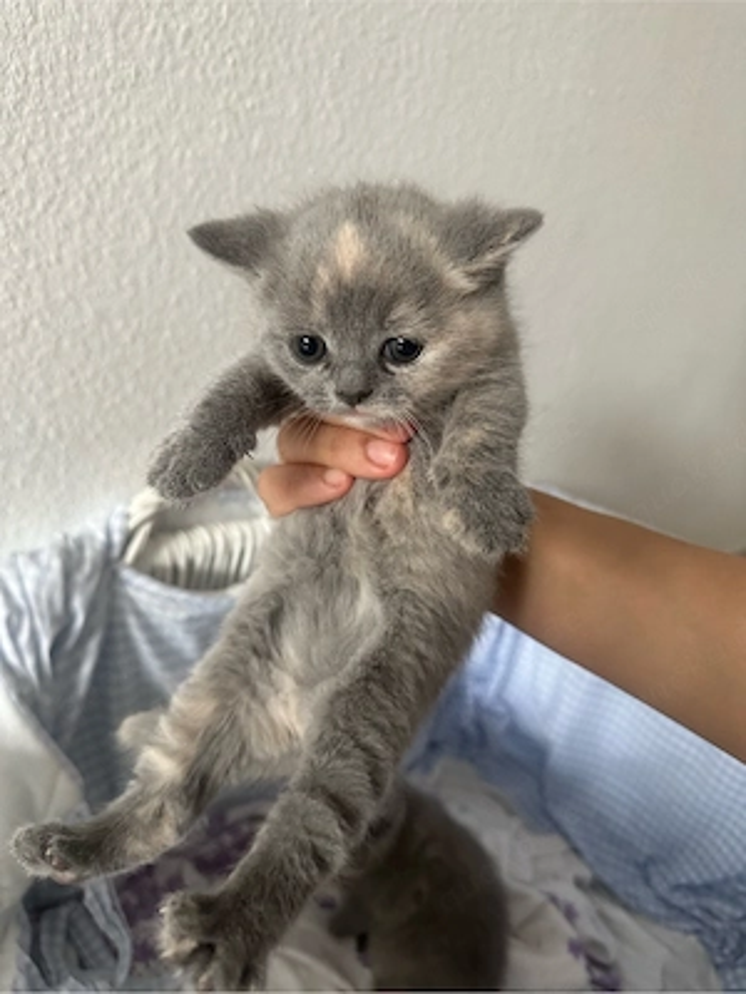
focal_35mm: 24
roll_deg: -11.7
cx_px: 373
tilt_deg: -20.7
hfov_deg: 56.8
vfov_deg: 71.6
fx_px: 690
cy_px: 497
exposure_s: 1/60
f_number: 1.78
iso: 400
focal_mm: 6.86
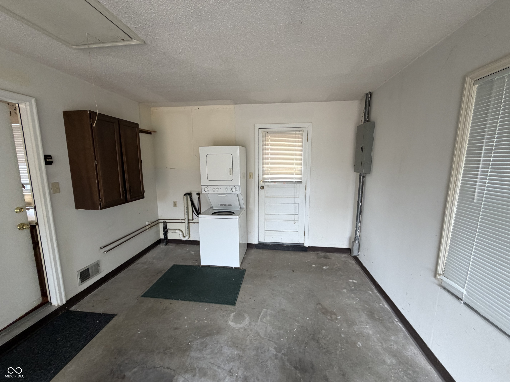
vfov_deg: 85.7
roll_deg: +0.0
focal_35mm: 14
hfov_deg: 102.1
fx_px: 206
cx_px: 255
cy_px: 191
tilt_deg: -6.9
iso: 200
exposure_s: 1/121
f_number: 2.2
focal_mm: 2.22
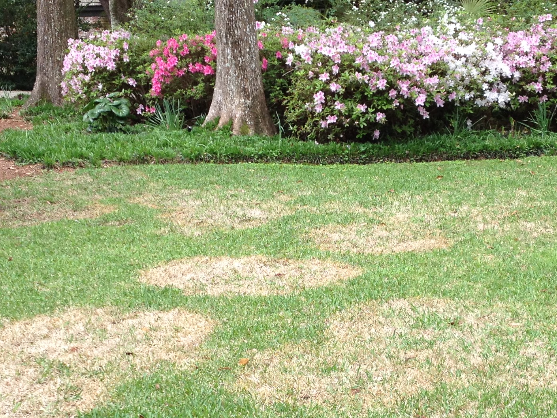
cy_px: 301
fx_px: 1304
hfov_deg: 24.1
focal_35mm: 81
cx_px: 317
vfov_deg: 18.1
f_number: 2.4
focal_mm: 4.28
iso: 50
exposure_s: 1/373
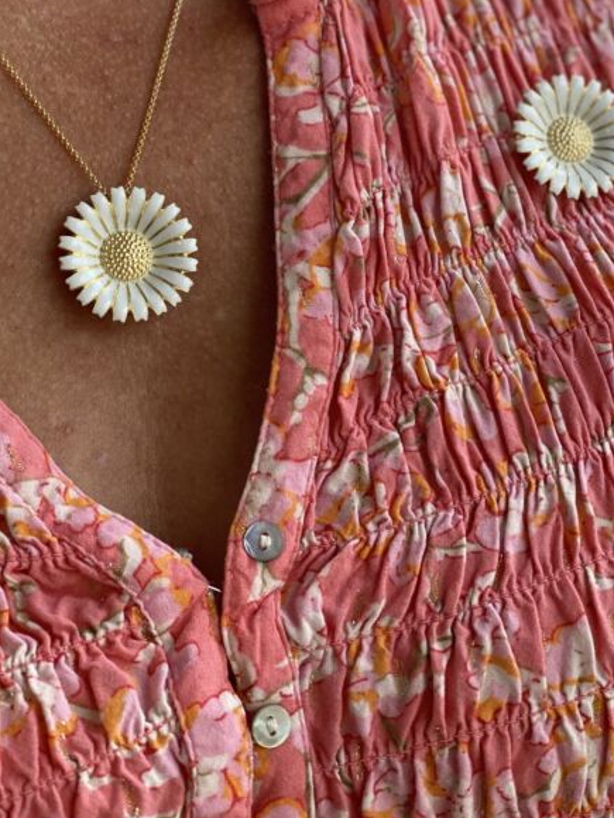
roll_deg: -1.4
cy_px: 269
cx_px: 301
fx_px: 1843
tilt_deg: -10.0
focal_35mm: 78
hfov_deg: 18.9
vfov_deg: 24.9
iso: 20
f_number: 2
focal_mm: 6
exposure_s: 1/210
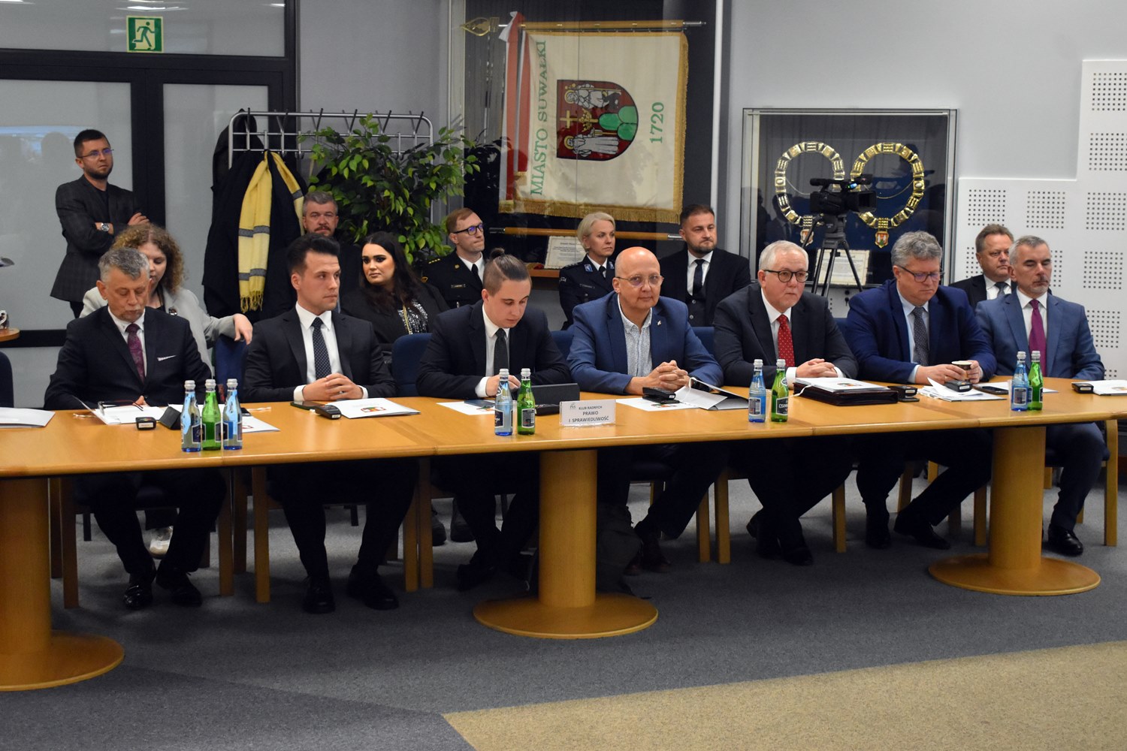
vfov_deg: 23.8
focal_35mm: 57
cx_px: 564
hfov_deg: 35.1
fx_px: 1784
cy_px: 376
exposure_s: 1/200
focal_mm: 38
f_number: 4.8
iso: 3200
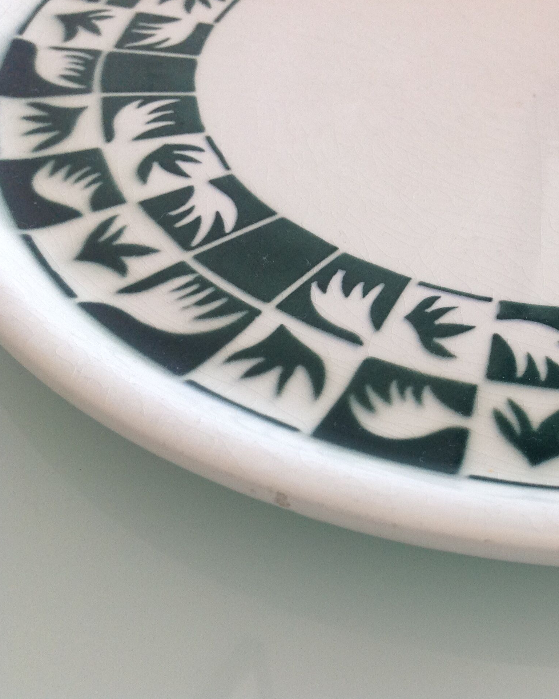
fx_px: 951
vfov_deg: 40.3
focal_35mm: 46
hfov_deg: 31.8
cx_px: 455
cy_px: 349
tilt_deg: -46.1
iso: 100
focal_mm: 4.28
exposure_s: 1/120
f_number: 2.4
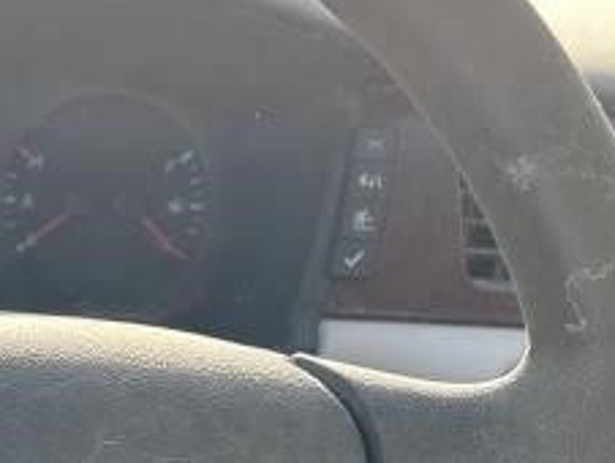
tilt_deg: -26.6
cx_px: -136
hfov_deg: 19.9
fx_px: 1636
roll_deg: -2.5
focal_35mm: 92
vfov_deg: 15.7
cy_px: 509
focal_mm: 5.7
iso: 50
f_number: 1.5
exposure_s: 1/265
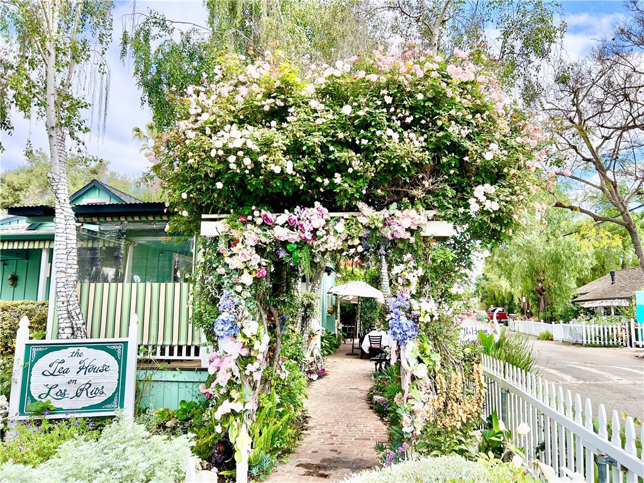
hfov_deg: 67.3
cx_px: 322
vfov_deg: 53.1
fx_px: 484
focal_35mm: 26
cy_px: 242
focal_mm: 5.7
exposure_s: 1/1029
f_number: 1.5
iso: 50
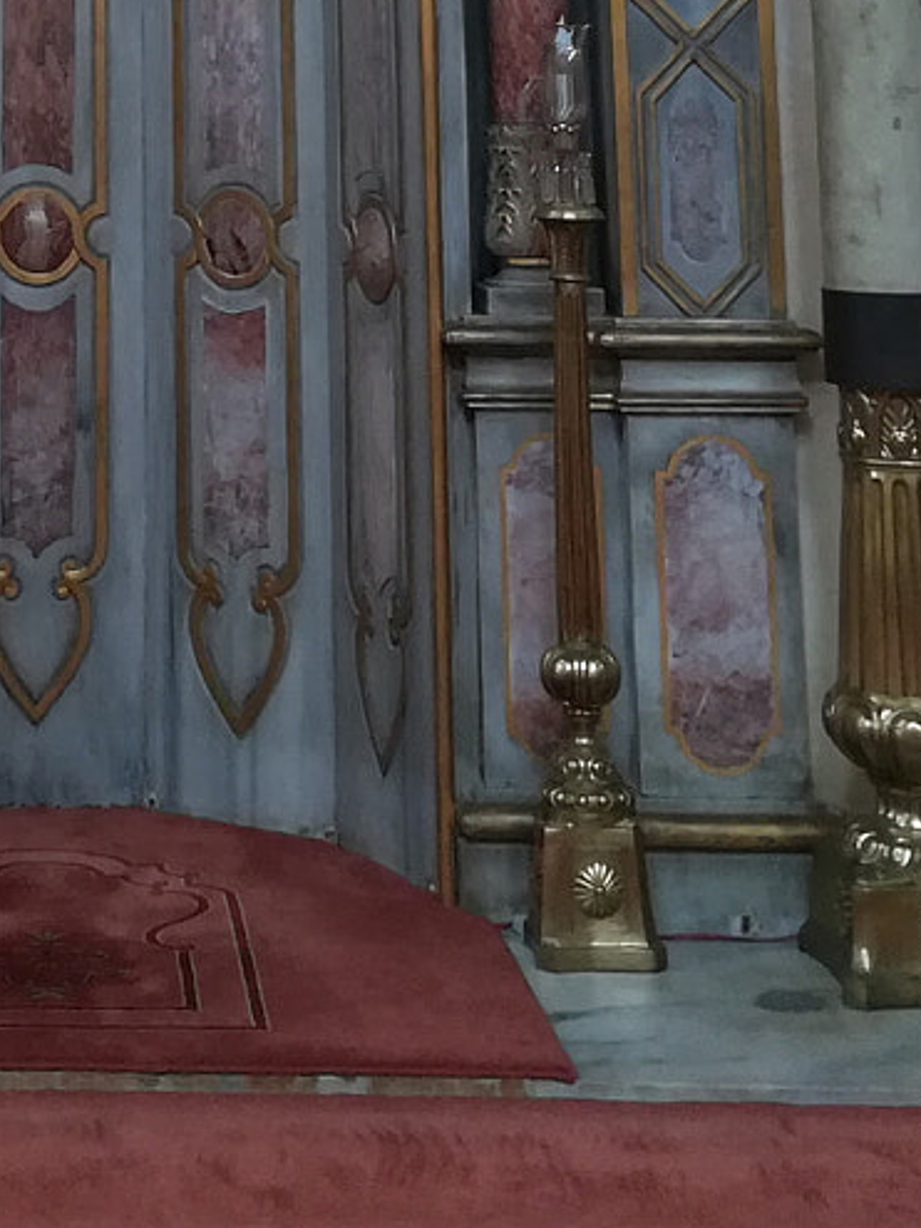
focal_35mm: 84
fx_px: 2981
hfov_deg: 17.3
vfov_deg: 20.1
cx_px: 65
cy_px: -613
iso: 160
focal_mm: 3.83
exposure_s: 1/33.3
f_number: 2.2
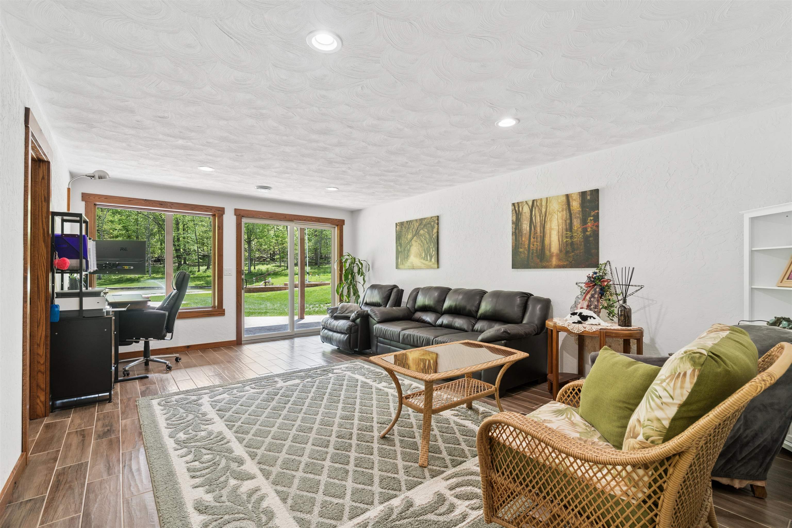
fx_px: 352
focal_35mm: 16
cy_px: 264
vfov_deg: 73.7
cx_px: 396
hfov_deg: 96.7
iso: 400
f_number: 8
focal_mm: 16
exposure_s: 1/30
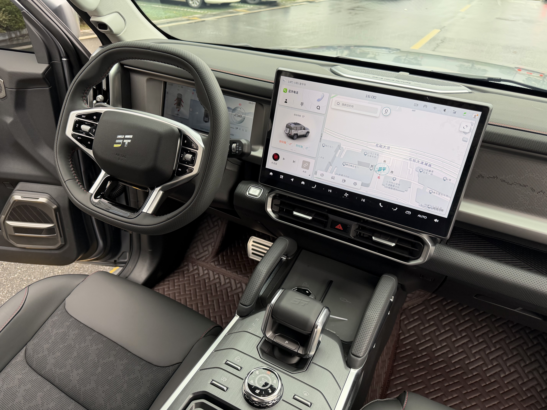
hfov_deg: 71.6
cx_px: 274
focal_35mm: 24
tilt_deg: -32.5
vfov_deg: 56.8
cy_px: 205
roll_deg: -2.6
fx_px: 379
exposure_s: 1/121
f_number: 1.78
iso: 160
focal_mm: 6.76
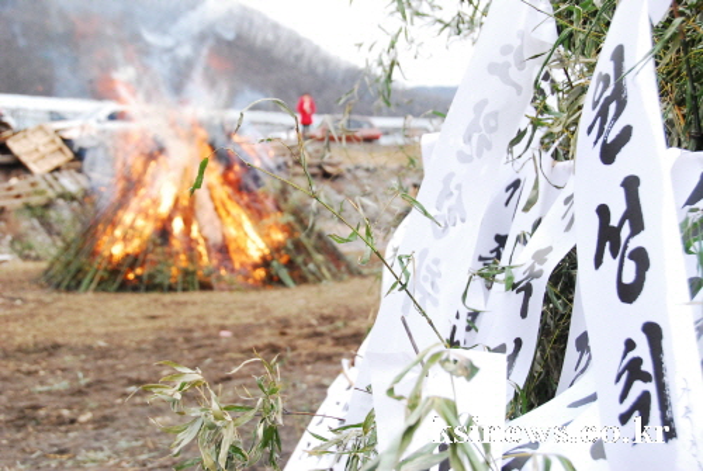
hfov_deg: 36.8
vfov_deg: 25.1
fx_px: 1056
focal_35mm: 54
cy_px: 236
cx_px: 352
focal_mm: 36
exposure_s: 1/160
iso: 1250
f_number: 6.3
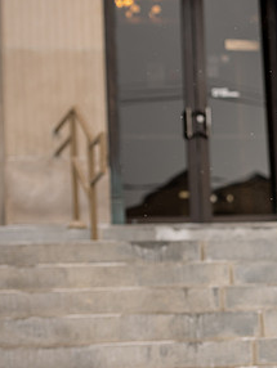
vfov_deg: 12.7
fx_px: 1662
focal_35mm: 156
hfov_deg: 9.4
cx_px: 350
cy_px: 185
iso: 125
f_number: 4
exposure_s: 1/500
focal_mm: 80
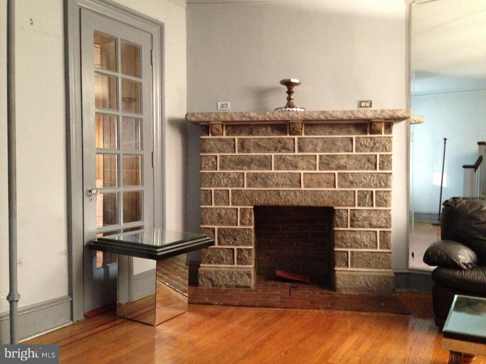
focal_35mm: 33
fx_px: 463
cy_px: 182
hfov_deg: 55.4
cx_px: 243
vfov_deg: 42.9
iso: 640
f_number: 2.4
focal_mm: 4.13
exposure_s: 1/15
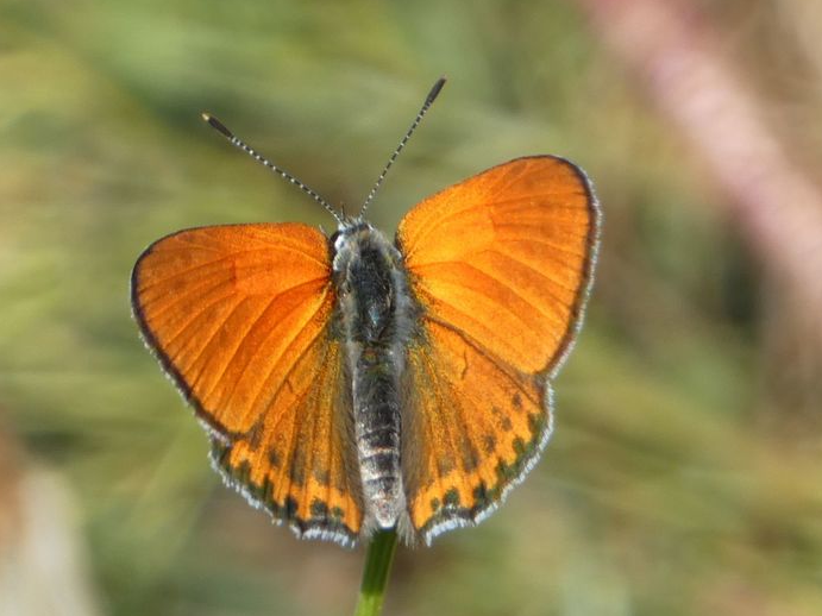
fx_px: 22816
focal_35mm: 961
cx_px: 391
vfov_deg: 1.5
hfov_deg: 2.1
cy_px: 318
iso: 80
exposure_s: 1/160
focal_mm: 139.4
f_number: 5.6
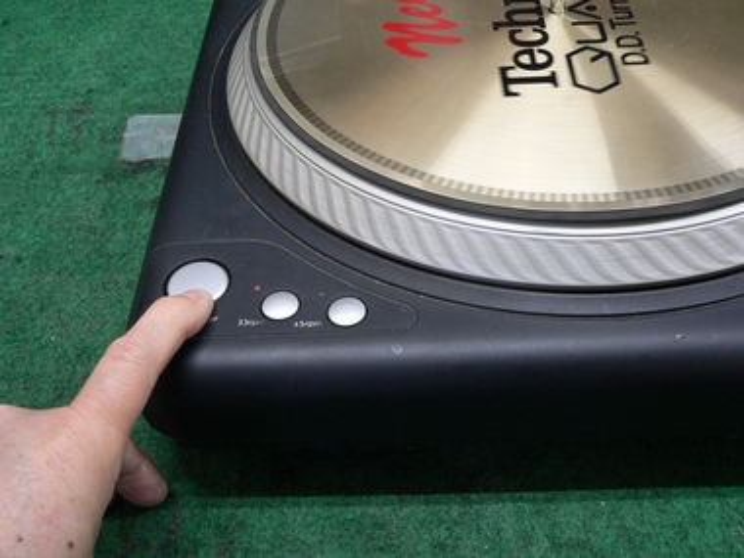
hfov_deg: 43.9
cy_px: 279
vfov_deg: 33.6
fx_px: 924
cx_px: 372
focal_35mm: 43
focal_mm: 7.1
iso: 200
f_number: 2.8
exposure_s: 1/25
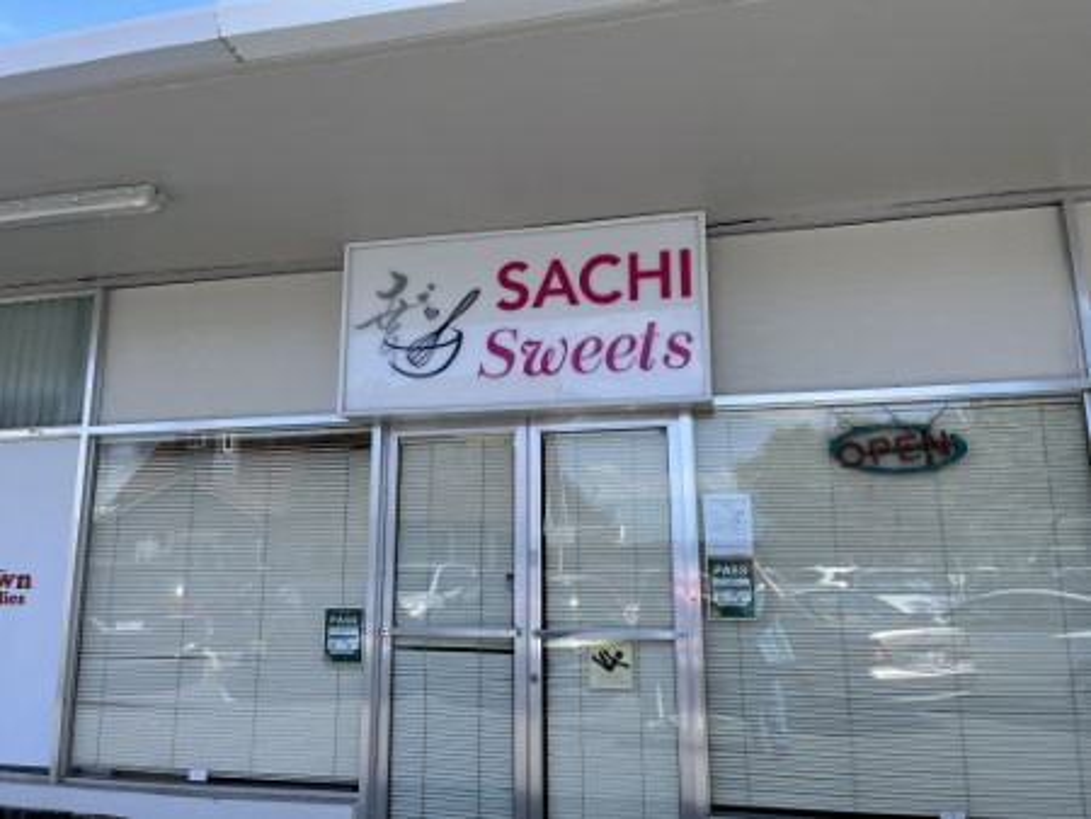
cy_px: 410
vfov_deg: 53.1
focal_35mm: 26
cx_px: 546
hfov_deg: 67.3
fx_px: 820
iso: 50
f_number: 1.6
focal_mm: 5.1
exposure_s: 1/1129
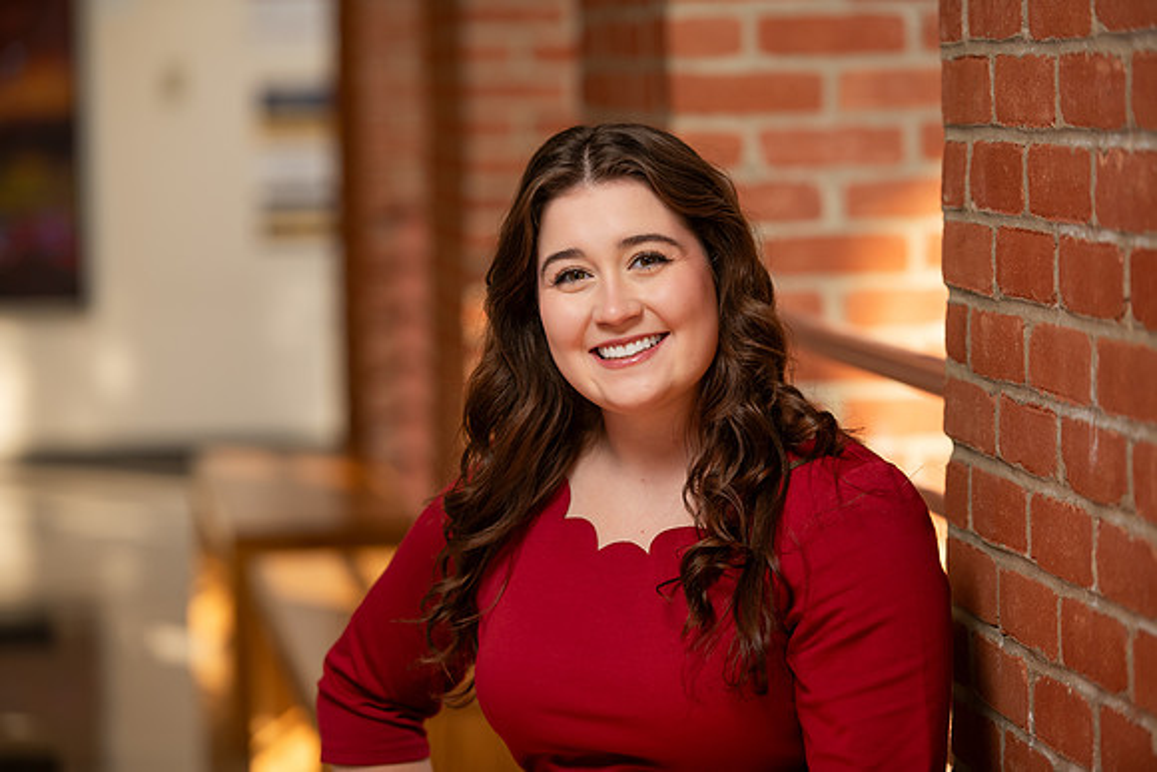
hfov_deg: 15.2
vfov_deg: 10.2
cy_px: 386
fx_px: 4340
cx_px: 578
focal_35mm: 135
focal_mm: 135
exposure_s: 1/250
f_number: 3.2
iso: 250
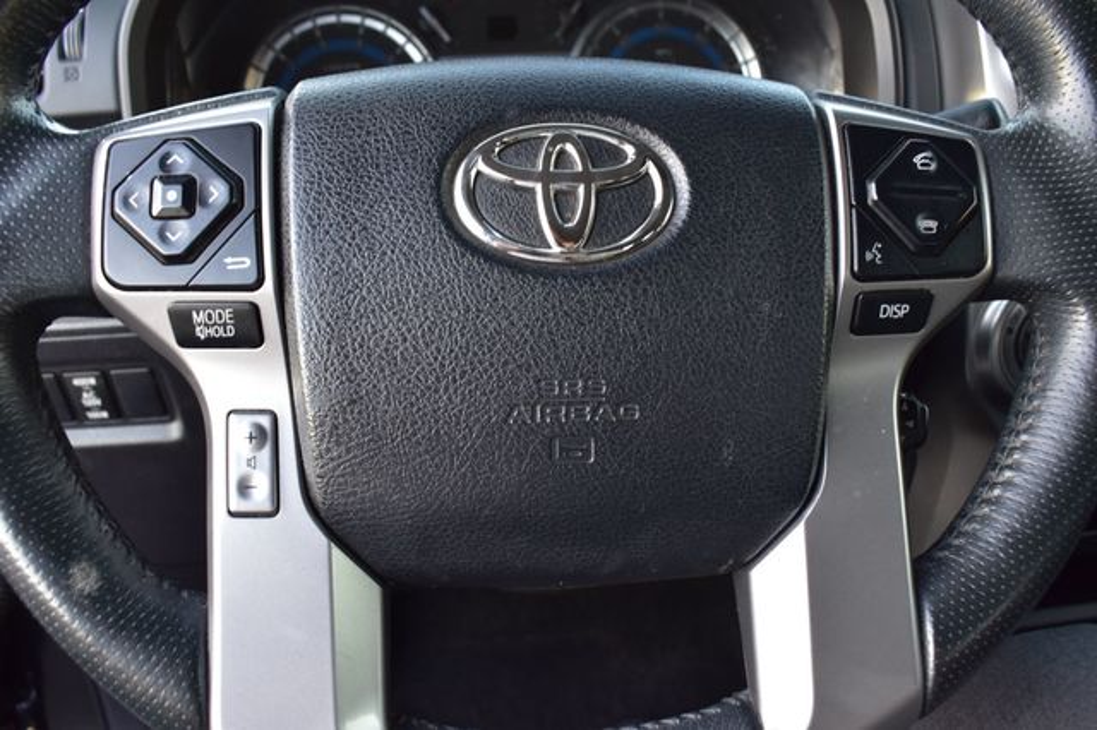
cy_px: 365
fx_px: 959
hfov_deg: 59.5
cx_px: 548
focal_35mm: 32
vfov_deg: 41.7
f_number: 6.3
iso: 500
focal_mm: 21
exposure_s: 1/15
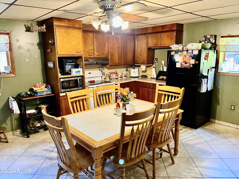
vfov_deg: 53.1
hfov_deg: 67.3
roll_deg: +1.3
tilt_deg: -10.3
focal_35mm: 26
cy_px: 90
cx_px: 120
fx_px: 180
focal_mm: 5.1
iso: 500
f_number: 1.6
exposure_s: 1/60
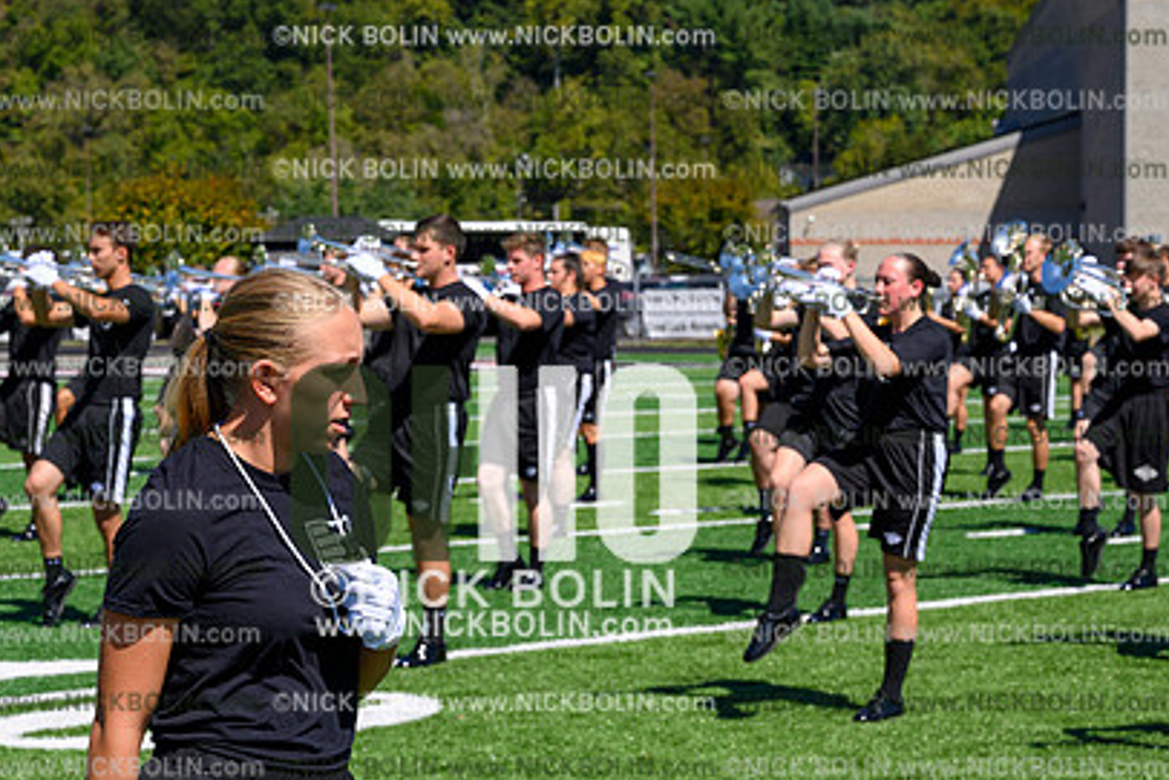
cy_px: 502
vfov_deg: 13.7
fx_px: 3248
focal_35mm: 100
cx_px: 492
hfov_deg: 20.4
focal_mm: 70
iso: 160
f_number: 8
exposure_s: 1/500
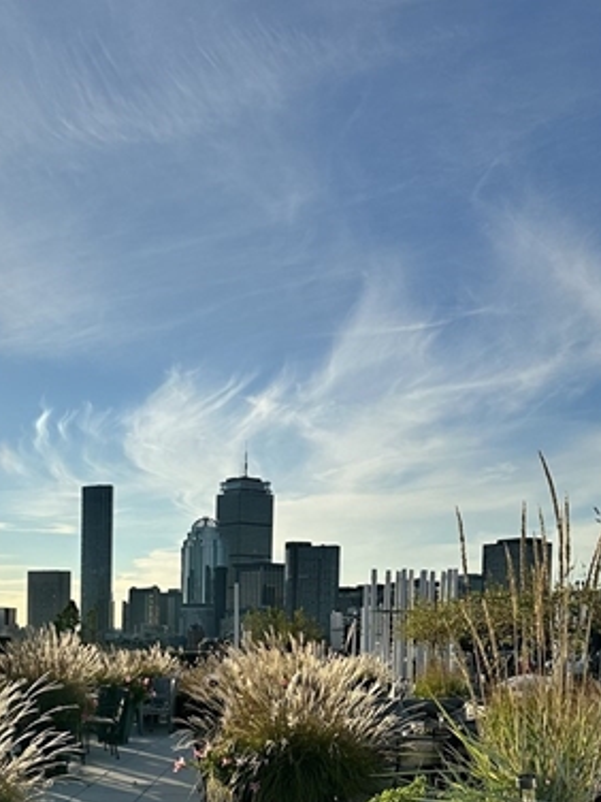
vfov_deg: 37.0
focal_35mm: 49
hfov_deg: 28.9
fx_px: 1134
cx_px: 104
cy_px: 680
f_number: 1.78
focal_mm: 6.86
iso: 80
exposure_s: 1/8197
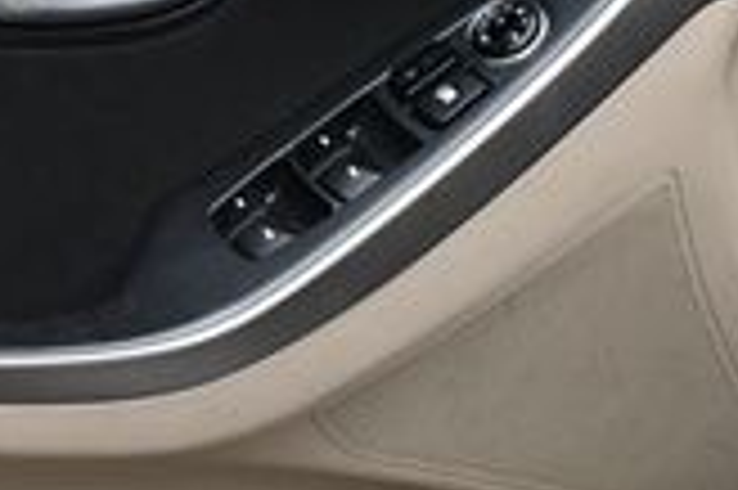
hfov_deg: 15.1
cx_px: -14
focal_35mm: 133
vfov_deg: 10.3
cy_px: 189
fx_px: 2724
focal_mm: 23
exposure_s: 1/250
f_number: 4
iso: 400
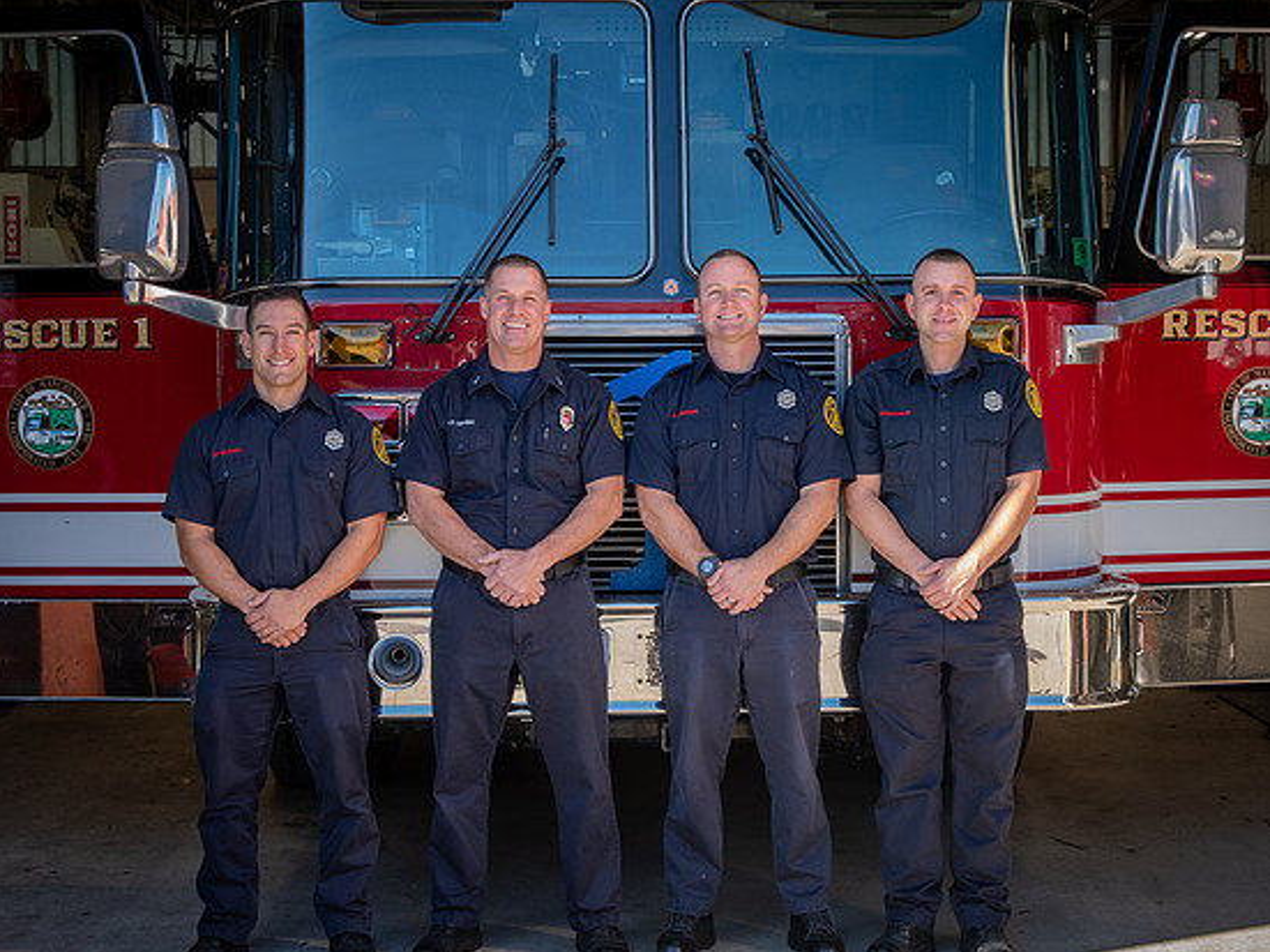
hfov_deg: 32.2
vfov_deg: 24.4
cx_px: 687
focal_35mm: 60
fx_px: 2201
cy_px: 443
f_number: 7.1
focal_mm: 31
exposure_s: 1/125
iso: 400
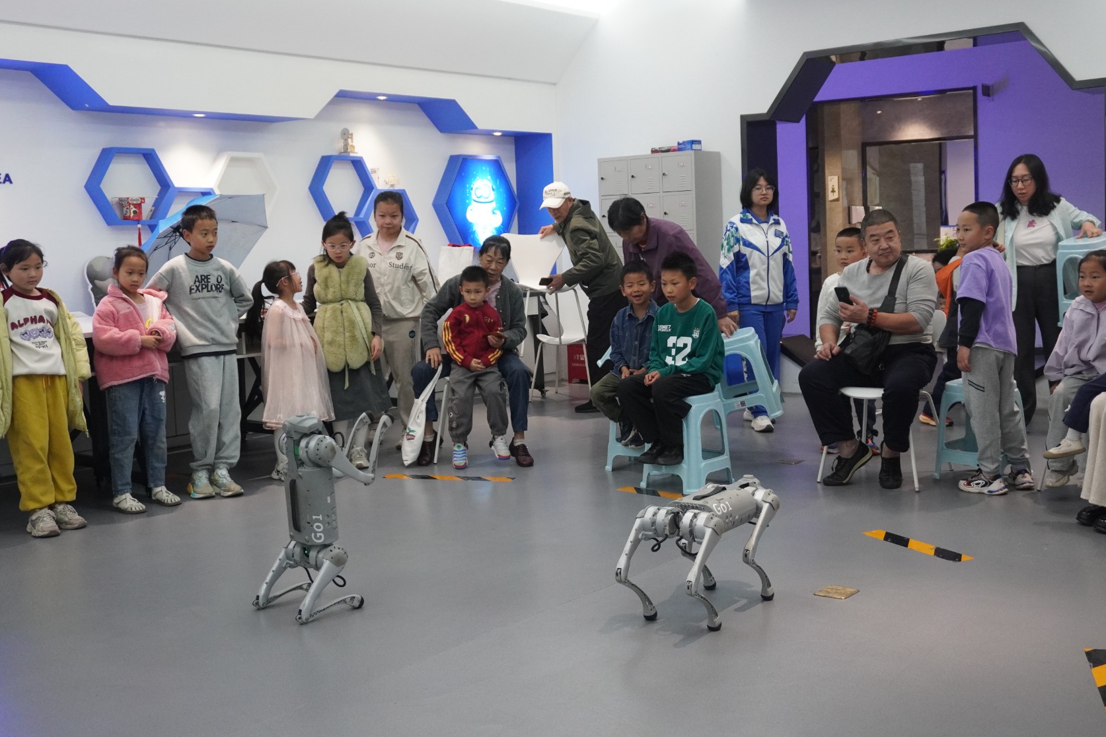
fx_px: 1216
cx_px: 585
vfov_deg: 33.7
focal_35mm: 40
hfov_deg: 48.9
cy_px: 322
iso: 1600
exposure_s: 1/160
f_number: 4.5
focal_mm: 23
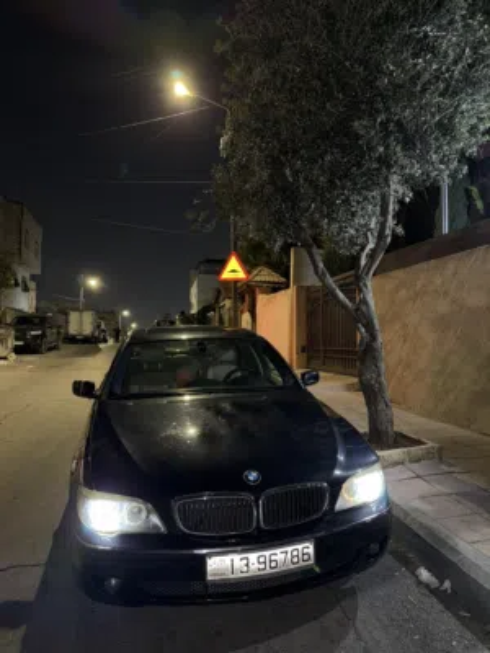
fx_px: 453
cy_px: 326
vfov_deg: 71.6
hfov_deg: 56.8
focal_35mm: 24
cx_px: 245
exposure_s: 1/4
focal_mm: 6.76
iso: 64
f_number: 1.78
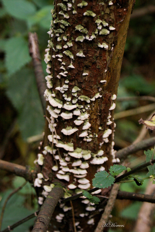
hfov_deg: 15.2
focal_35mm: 90
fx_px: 581
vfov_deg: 22.6
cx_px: 78
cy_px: 116
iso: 400
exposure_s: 1/100
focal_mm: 60
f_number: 5.6
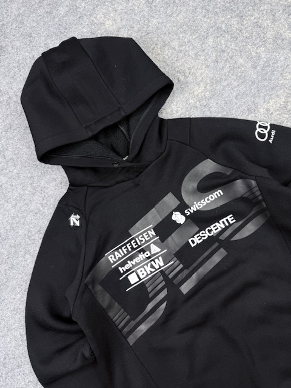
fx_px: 269
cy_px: 194
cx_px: 146
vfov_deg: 71.6
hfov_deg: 56.8
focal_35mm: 24
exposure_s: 1/100
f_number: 1.78
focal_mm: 6.76
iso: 80
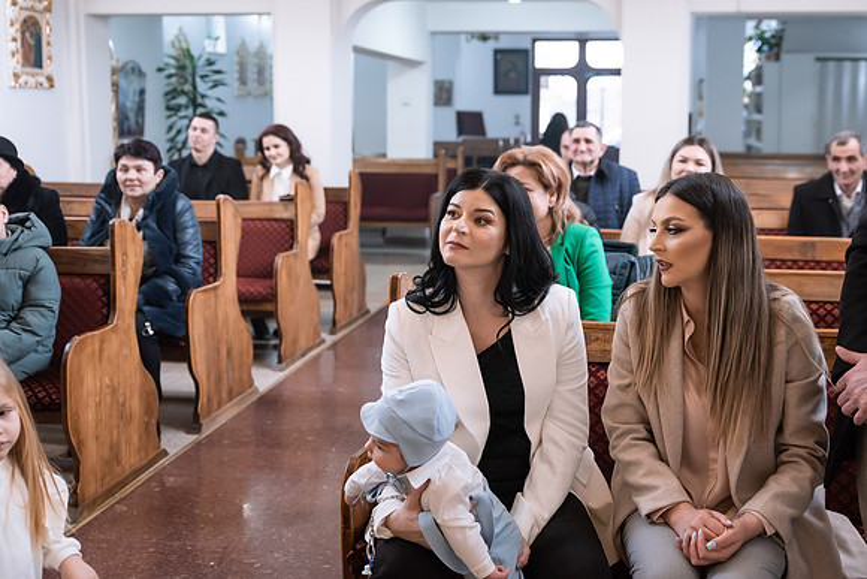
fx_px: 1061
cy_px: 242
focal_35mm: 44
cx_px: 523
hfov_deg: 44.2
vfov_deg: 30.5
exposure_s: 1/200
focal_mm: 36
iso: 800
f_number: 2.8
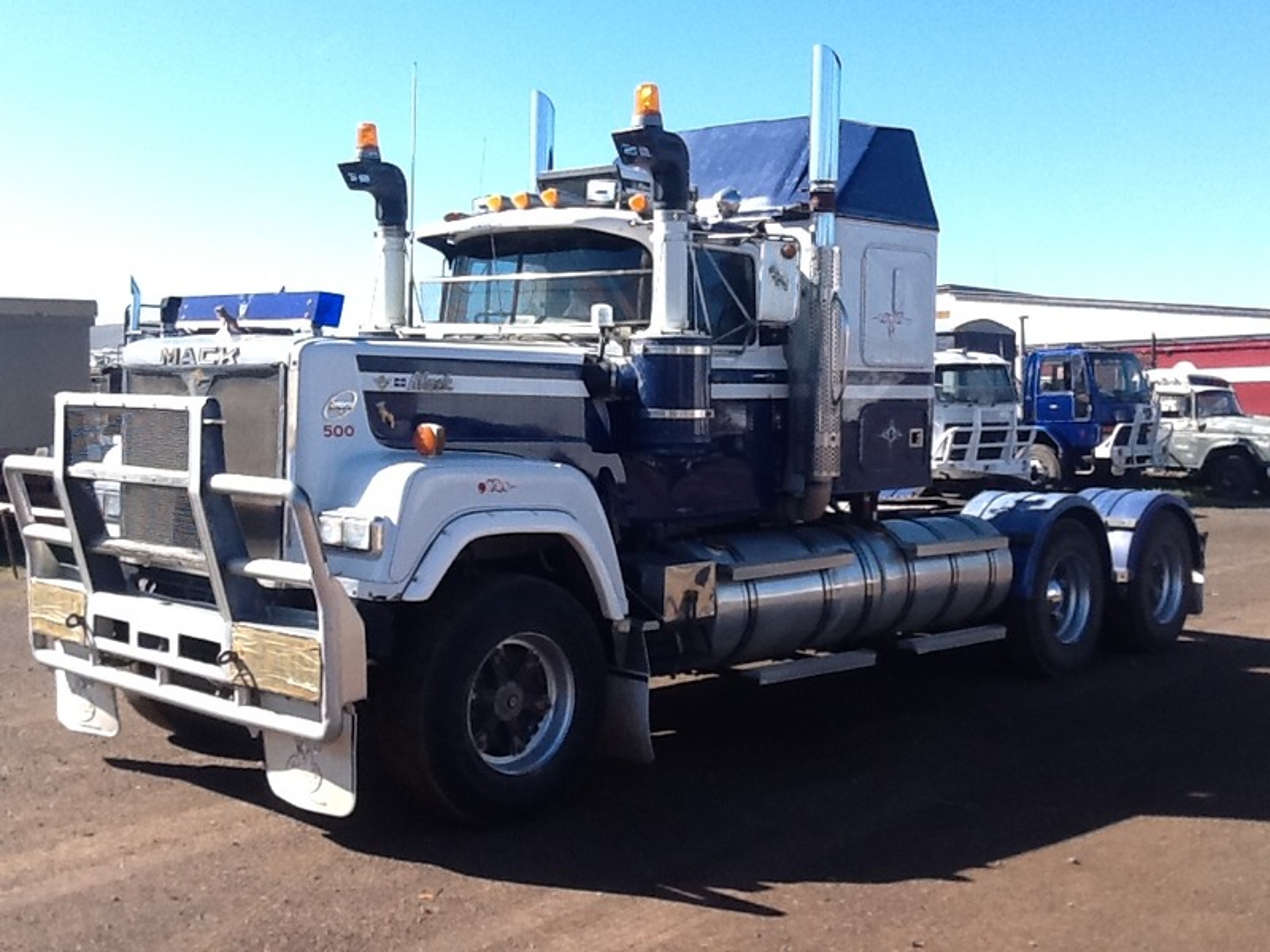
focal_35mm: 44
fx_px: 1614
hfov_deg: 42.9
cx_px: 635
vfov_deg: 32.9
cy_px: 476
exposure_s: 1/569
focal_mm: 2.03
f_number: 2.4
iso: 40
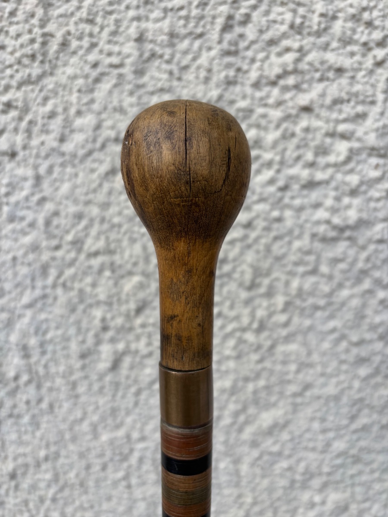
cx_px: 194
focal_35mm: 26
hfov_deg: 53.1
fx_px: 389
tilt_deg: -11.5
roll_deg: -0.4
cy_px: 258
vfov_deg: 67.3
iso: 50
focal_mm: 5.96
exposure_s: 1/413
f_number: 1.6
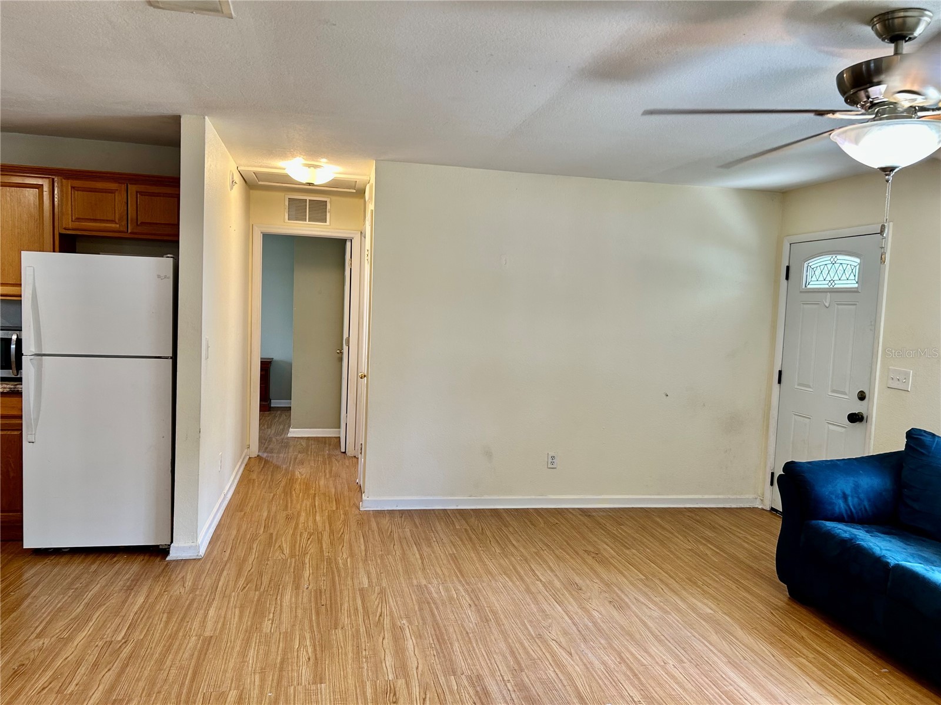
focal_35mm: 26
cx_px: 470
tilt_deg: -4.3
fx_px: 707
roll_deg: -1.9
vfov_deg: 53.1
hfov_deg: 67.3
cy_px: 352
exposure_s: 1/60
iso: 64
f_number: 1.5
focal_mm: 5.7
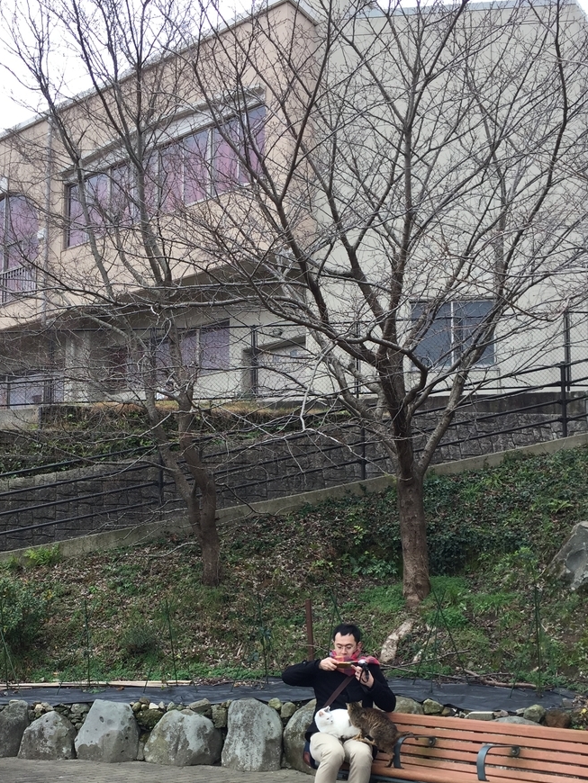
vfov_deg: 45.9
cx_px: 213
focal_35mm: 40
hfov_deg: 35.7
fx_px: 905
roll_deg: -0.7
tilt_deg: +7.8
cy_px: 534
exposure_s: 1/264
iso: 32
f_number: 2.2
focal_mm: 4.15
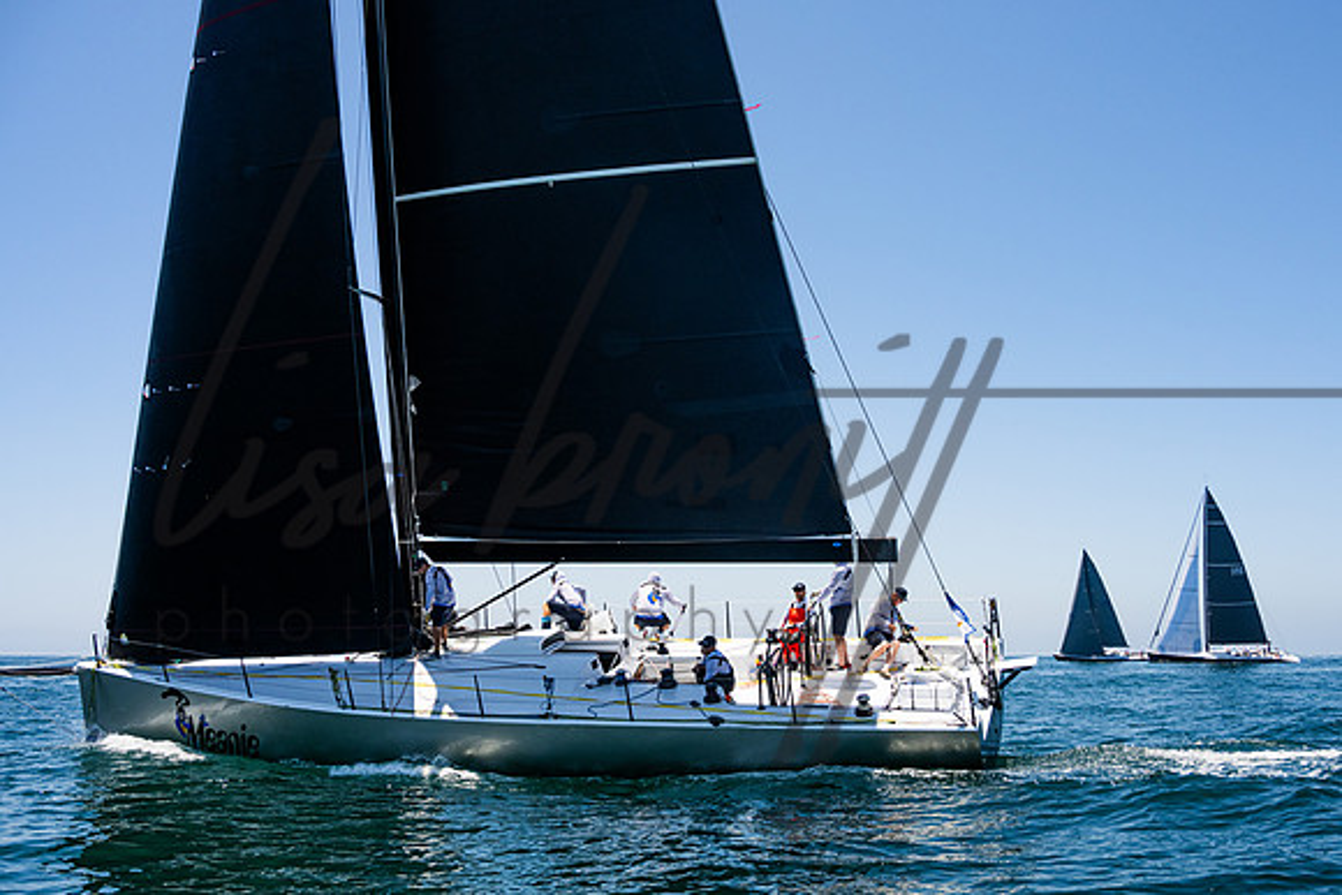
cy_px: 423
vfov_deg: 42.1
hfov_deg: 59.9
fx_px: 1162
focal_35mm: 31
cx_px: 729
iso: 500
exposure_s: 1/2500
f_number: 8
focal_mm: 28
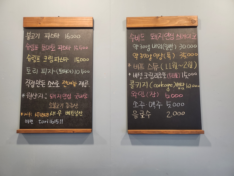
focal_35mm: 24
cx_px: 117
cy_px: 88
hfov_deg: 71.6
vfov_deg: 56.8
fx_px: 162
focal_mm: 5
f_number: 1.8
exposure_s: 1/120
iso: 800
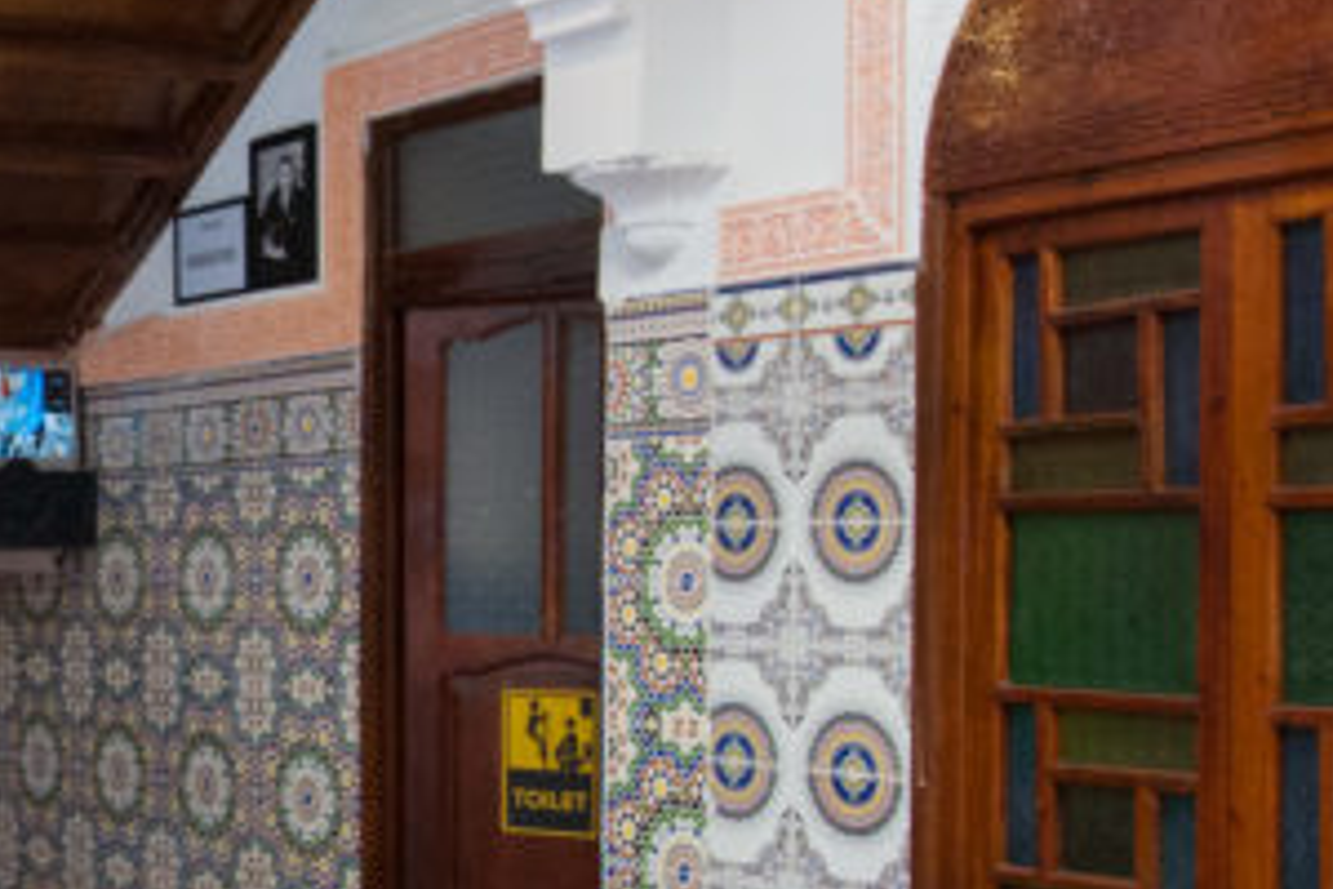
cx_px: -293
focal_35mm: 64
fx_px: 2370
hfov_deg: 27.4
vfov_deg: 21.1
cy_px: 611
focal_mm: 16
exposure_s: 1/125
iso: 3200
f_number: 5.6
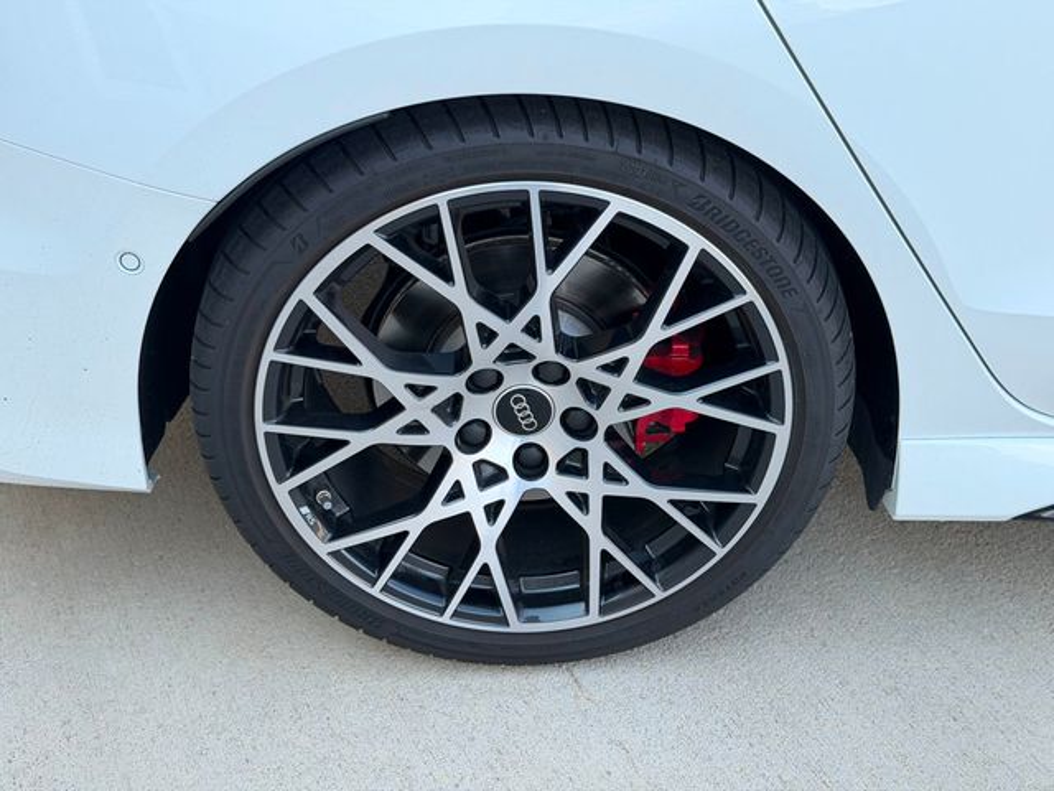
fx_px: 1462
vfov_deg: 30.3
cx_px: 527
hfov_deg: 39.7
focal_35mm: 48
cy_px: 396
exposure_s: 1/463
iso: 100
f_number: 1.78
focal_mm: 6.76
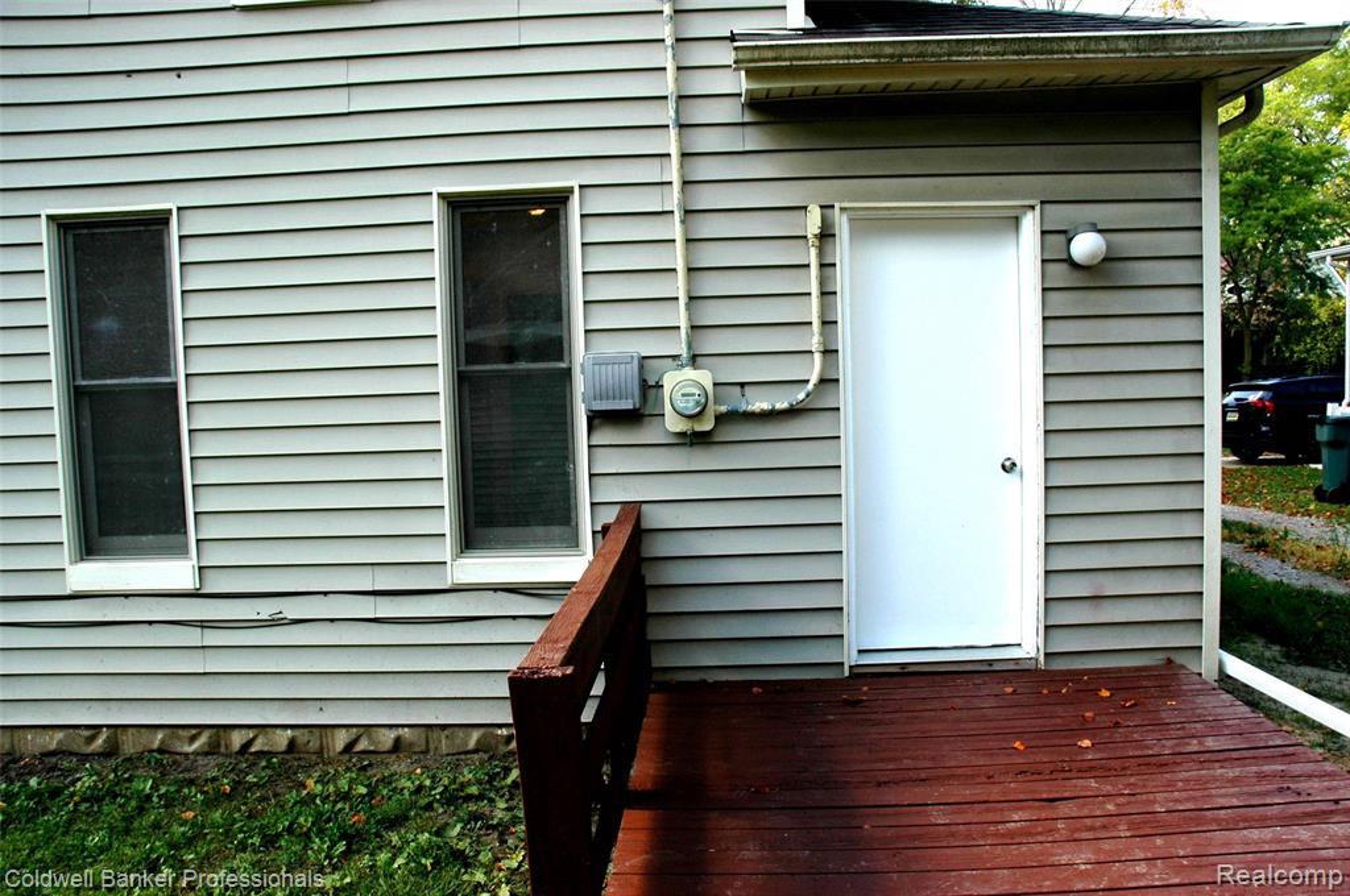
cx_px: 675
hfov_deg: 67.4
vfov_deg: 47.8
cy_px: 448
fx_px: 1011
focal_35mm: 27
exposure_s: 1/160
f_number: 6.3
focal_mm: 18
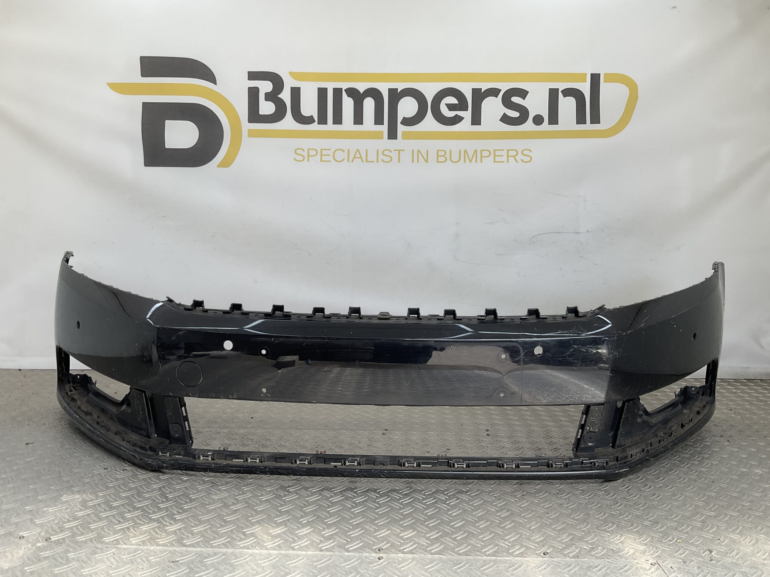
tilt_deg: -6.8
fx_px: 645
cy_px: 288
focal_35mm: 29
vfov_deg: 48.2
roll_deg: -1.9
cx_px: 385
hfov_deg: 61.7
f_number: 1.8
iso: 16
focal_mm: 3
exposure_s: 1/351
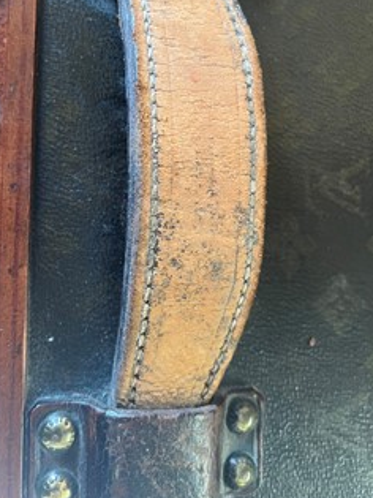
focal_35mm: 33
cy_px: 196
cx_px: 141
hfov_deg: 42.6
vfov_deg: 54.9
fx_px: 474
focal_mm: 5.1
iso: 160
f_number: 1.6
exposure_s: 1/50
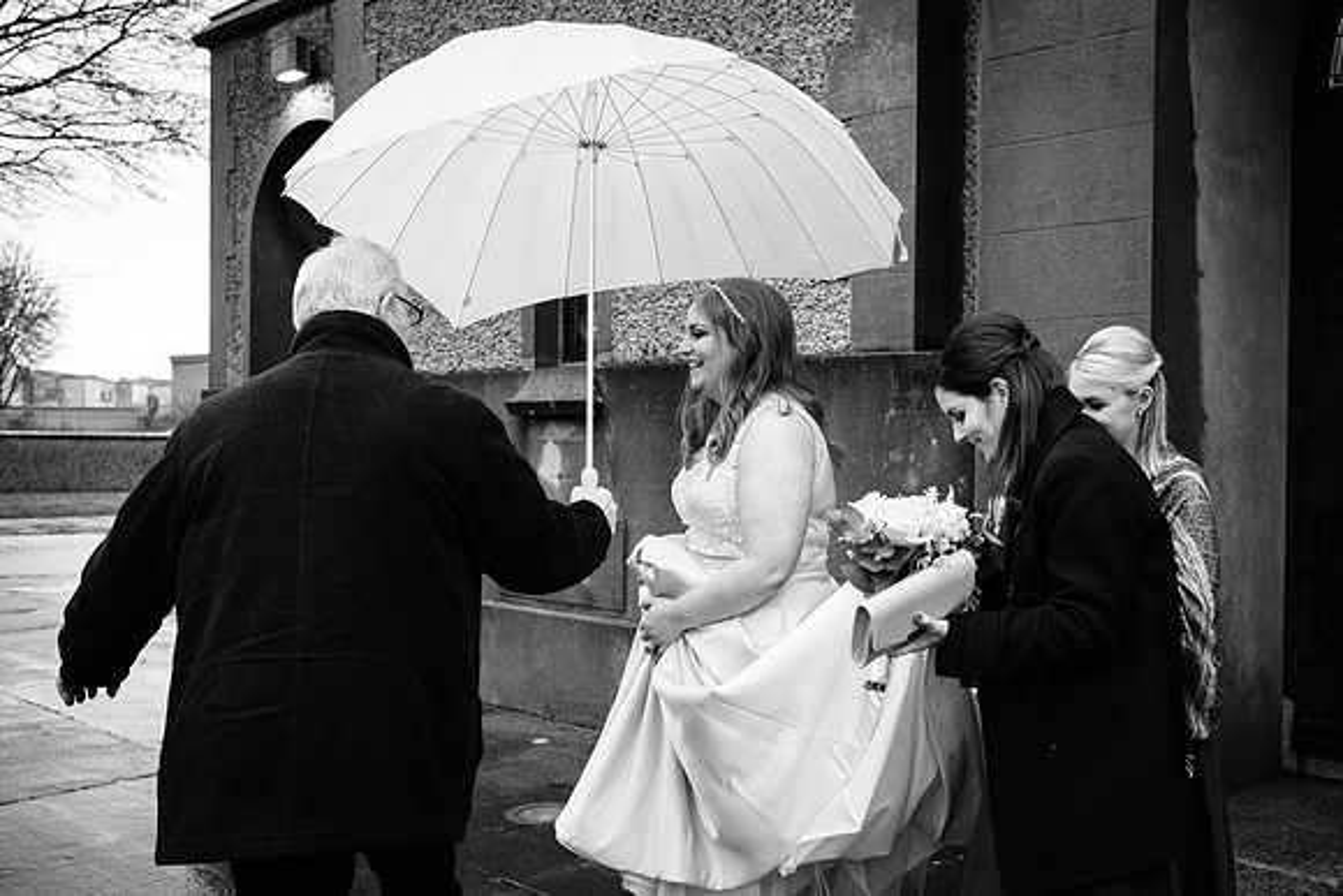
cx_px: 733
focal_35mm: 36
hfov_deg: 52.7
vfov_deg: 36.7
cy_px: 463
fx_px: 1353
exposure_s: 1/160
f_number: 2.8
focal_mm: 21.3
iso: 2000
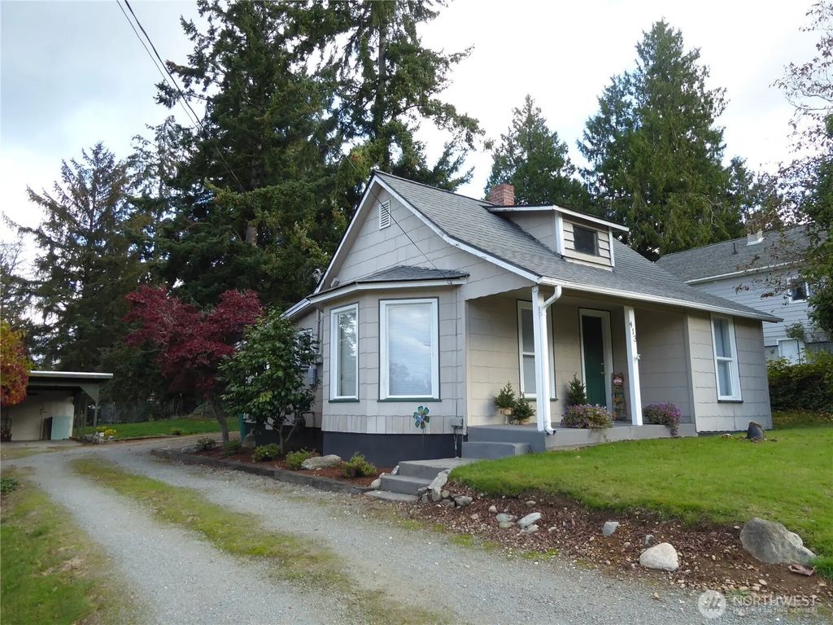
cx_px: 416
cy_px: 312
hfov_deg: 69.4
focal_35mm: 25
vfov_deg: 54.9
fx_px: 602
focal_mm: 4.3
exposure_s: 1/125
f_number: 3.3
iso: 80
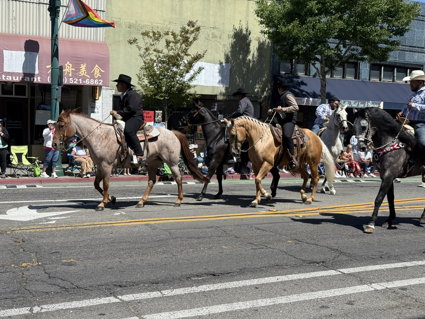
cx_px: 212
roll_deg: -1.6
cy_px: 160
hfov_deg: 39.7
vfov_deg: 30.3
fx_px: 589
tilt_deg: -4.5
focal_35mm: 48
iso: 80
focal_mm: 6.76
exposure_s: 1/4878
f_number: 1.78
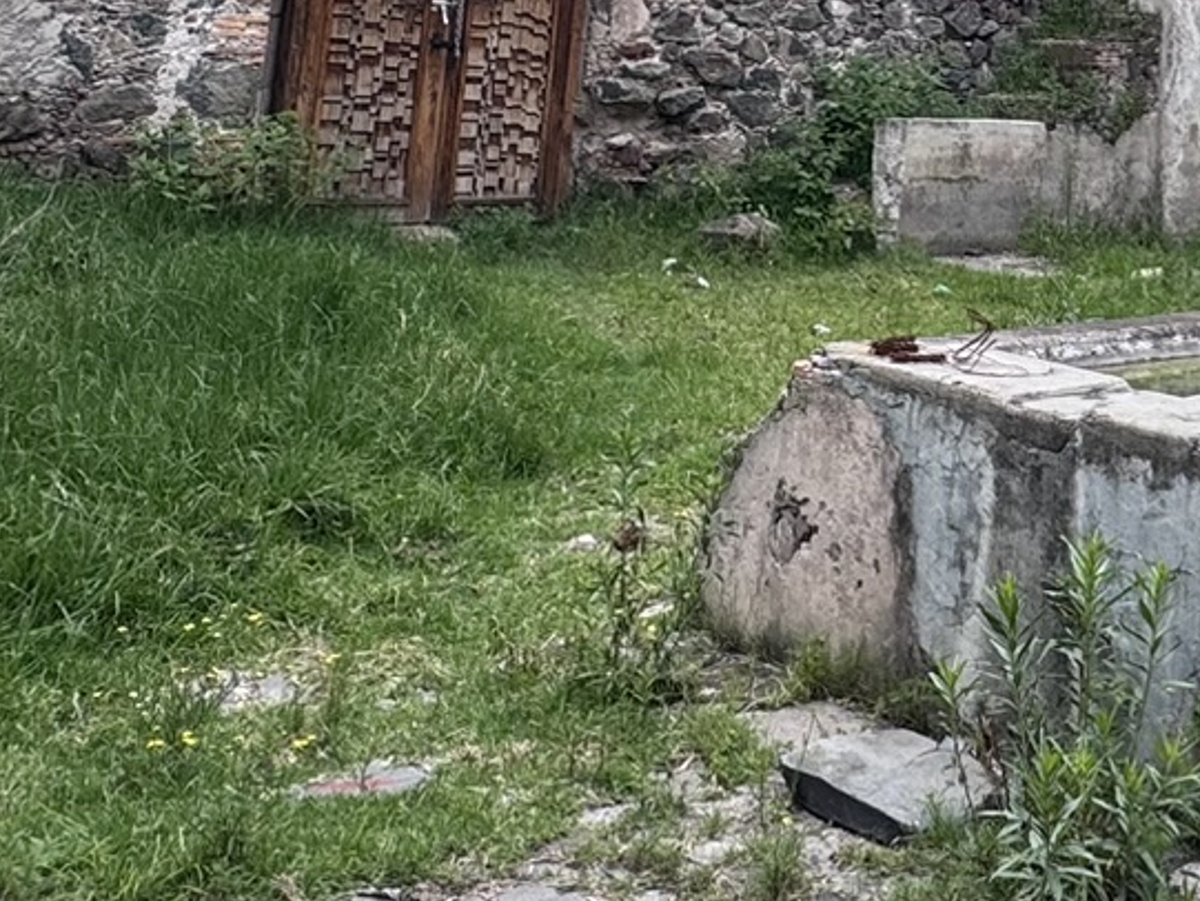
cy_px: -191
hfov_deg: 34.6
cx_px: 1018
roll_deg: -3.8
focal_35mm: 53
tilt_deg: +7.5
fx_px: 1838
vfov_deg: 24.8
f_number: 2.2
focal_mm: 2.22
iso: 40
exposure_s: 1/787
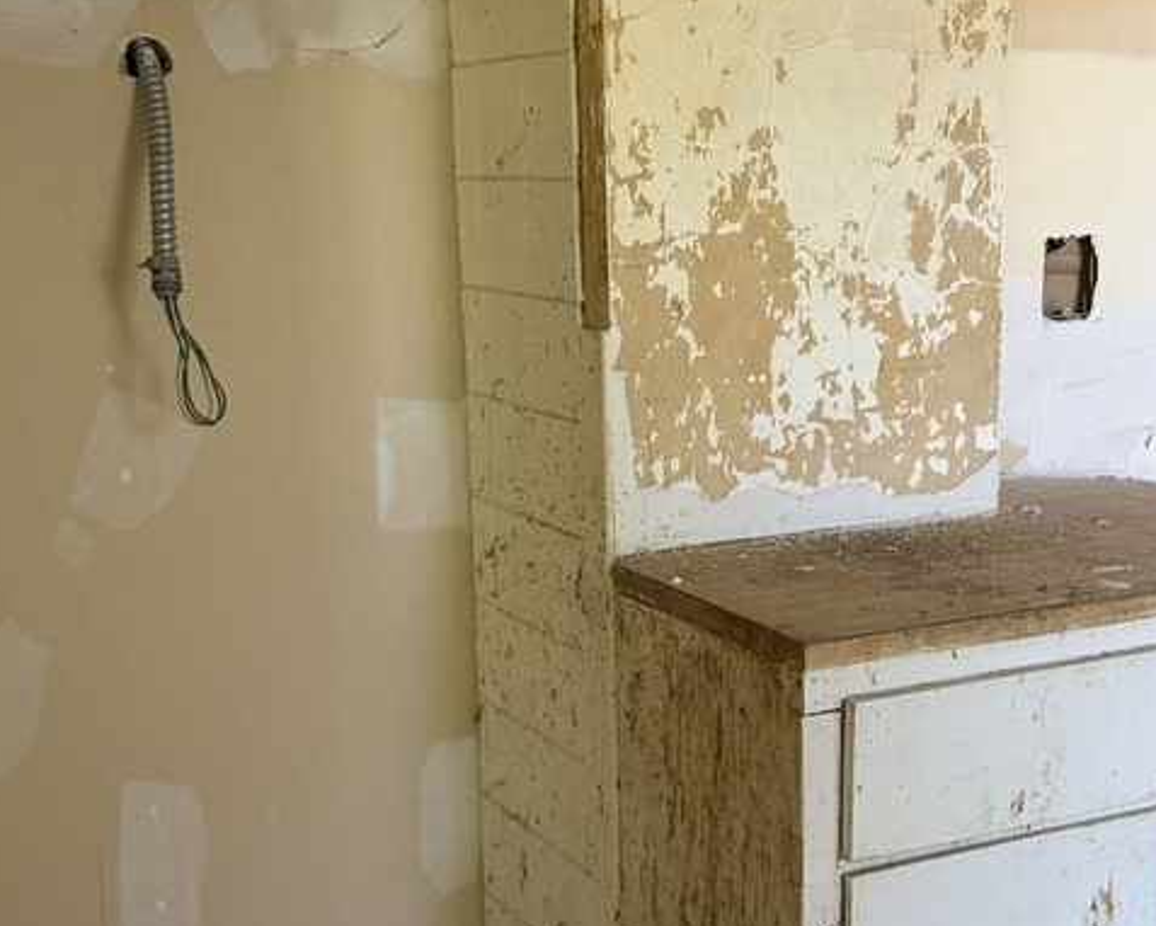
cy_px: 504
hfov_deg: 35.3
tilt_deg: -10.8
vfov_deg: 28.6
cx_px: 652
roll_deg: +0.3
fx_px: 1814
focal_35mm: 53
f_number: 1.78
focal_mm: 6.76
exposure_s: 1/60
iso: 320
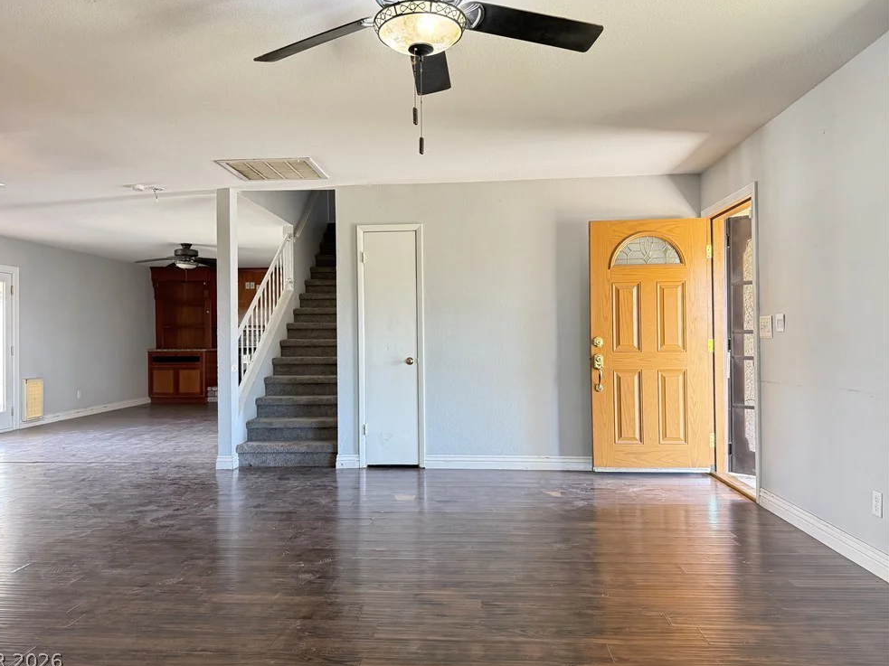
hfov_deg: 69.4
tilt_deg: +0.9
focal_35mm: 25
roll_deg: +0.3
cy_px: 329
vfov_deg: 54.9
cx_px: 427
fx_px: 642
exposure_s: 1/120
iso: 320
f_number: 1.78
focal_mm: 6.76
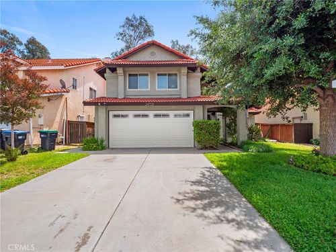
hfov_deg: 94.5
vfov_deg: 78.1
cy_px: 126
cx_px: 168
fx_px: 155
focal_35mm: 16
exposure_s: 1/250
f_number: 8
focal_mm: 8
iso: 250
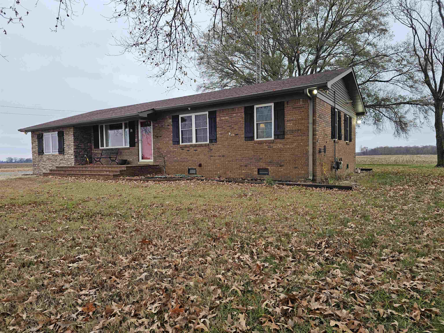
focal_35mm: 23
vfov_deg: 58.9
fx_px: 295
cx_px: 222
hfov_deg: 73.9
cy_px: 166
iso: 25
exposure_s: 1/180
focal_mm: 6.3
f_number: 1.7
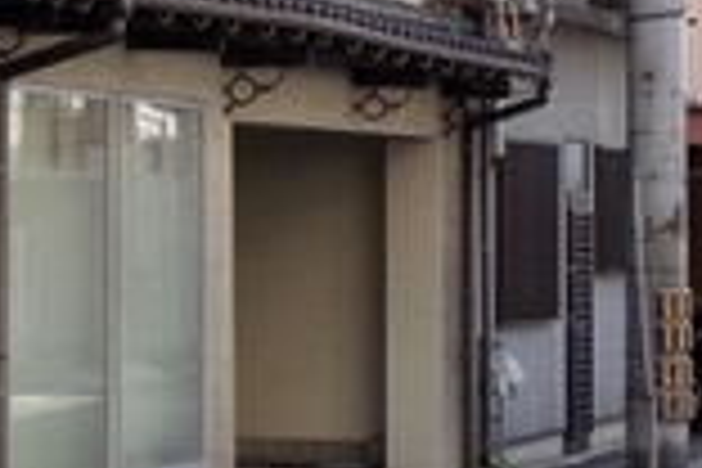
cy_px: 110
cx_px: -556
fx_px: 3802
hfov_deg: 10.0
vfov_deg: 7.0
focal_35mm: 195
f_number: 8
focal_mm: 18.3
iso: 500
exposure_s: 1/250
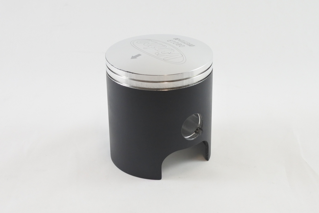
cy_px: 106
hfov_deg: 43.6
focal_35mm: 45
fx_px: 399
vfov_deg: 29.9
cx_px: 160
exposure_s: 1/125
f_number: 4.5
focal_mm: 16.8
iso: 450
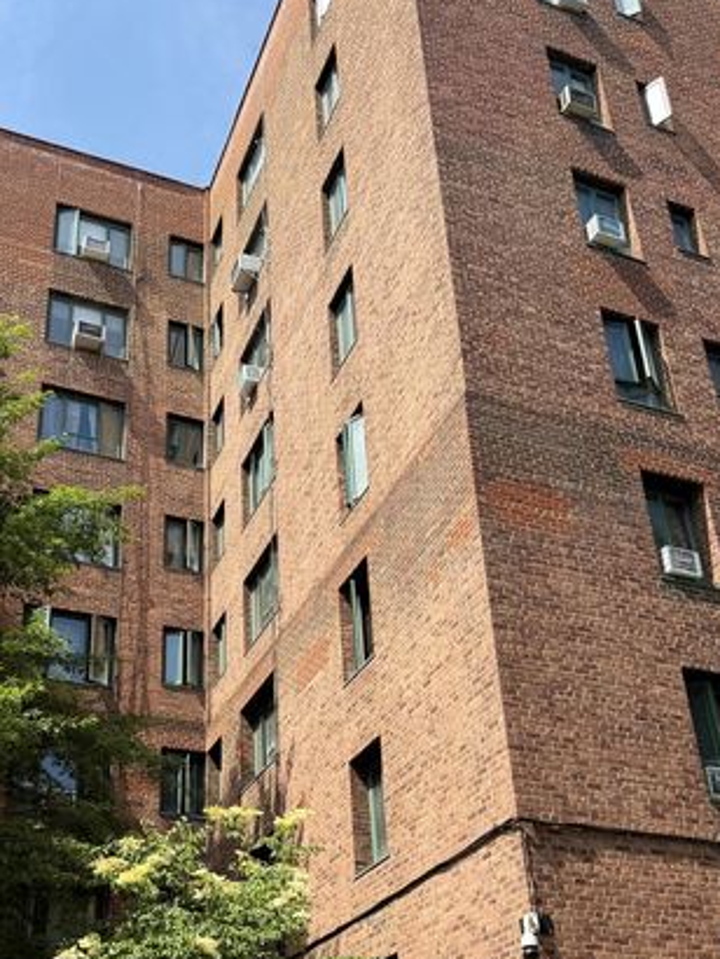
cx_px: 283
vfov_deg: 46.5
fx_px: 1080
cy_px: 689
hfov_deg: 36.7
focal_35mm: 39
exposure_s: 1/2169
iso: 80
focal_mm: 6.76
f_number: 1.78
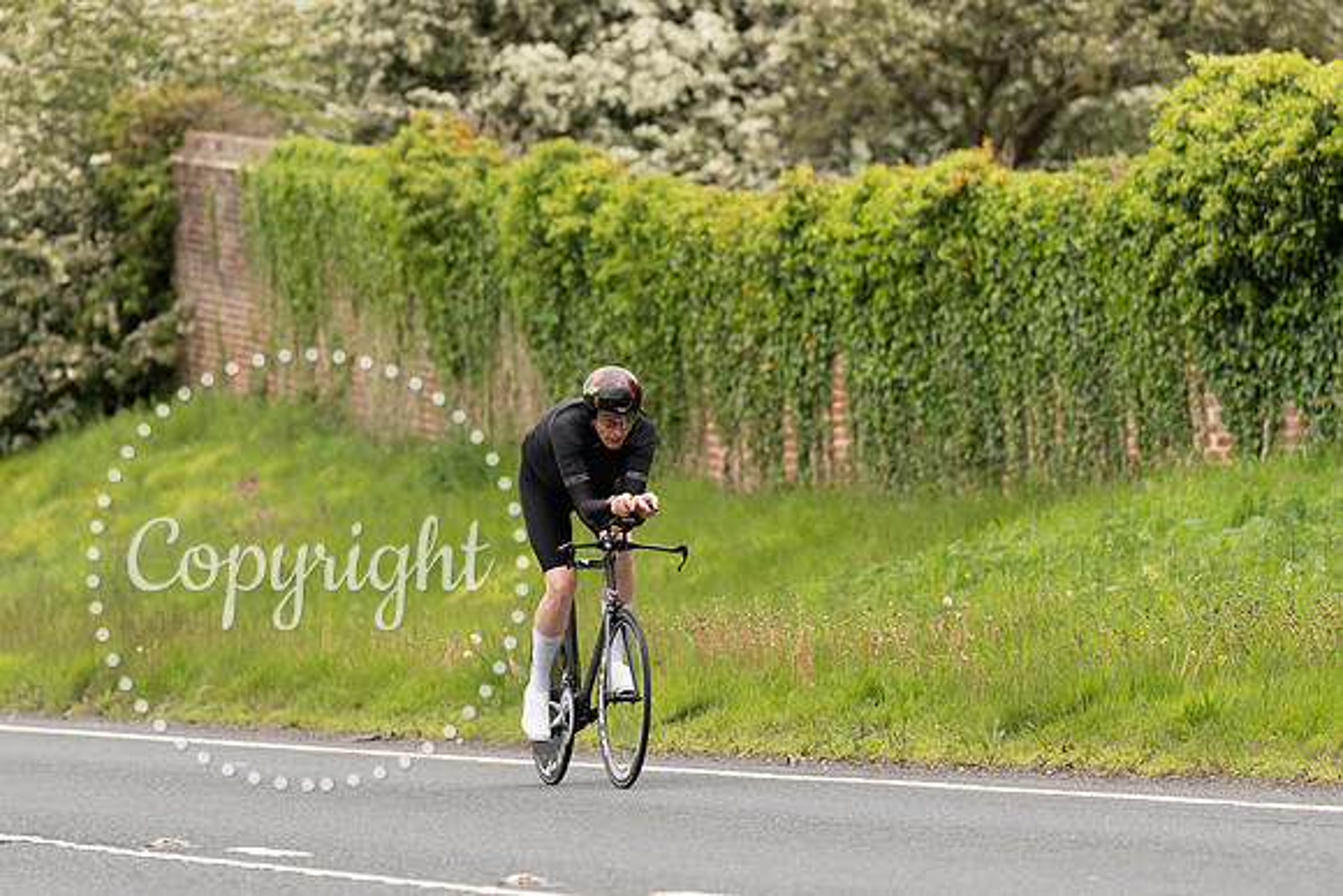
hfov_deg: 6.6
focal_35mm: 314
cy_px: 419
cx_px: 660
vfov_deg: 4.4
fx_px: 11730
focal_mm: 200
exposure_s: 1/1000
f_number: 3.5
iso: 320
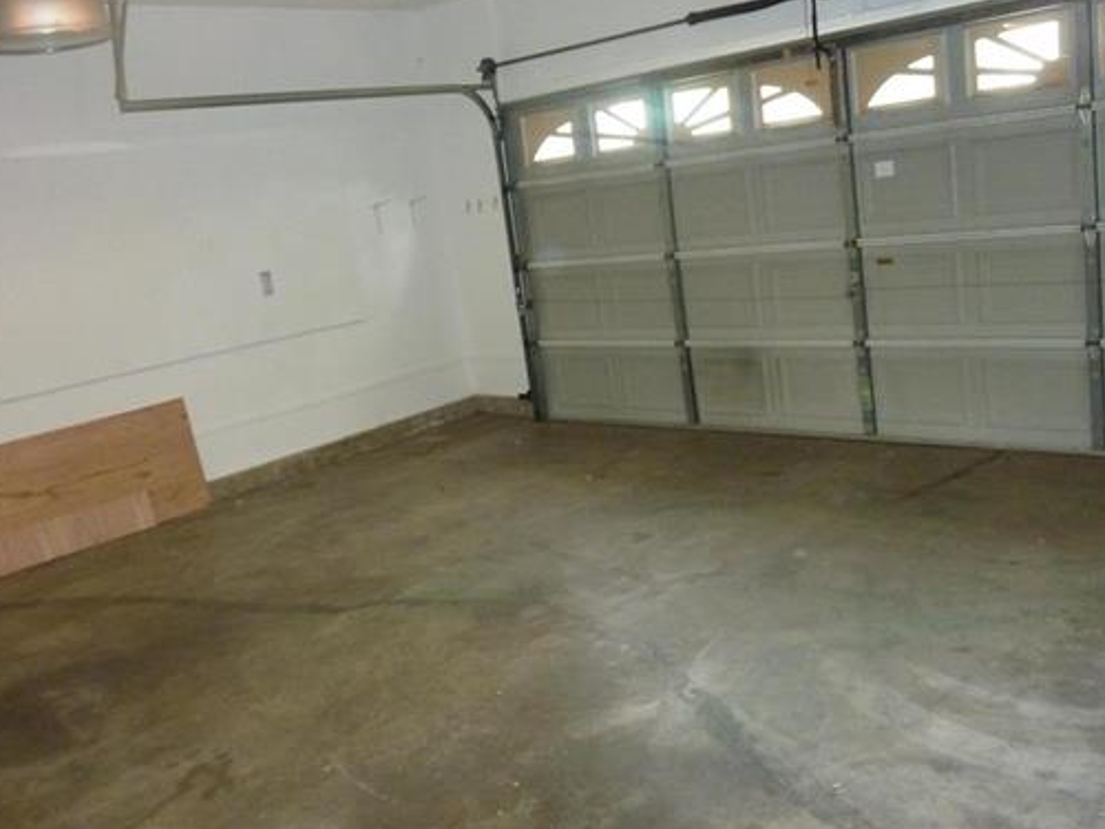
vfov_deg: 44.2
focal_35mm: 32
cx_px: 533
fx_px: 1021
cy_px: 411
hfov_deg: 56.8
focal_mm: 4.1
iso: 400
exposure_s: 1/30
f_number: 3.3
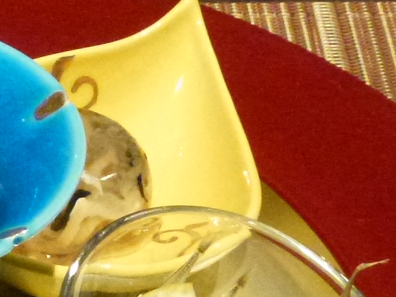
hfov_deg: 9.8
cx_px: -196
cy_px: 367
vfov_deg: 7.5
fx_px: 2230
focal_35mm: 195
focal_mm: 8
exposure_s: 1/60
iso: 800
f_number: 4
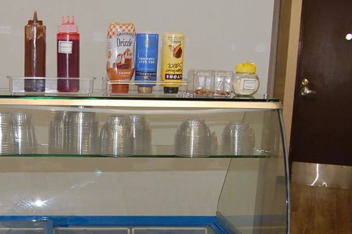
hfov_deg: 32.9
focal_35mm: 59
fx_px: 576
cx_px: 66
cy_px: 201
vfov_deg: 22.5
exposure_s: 1/60
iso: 400
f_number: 3.8
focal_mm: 20
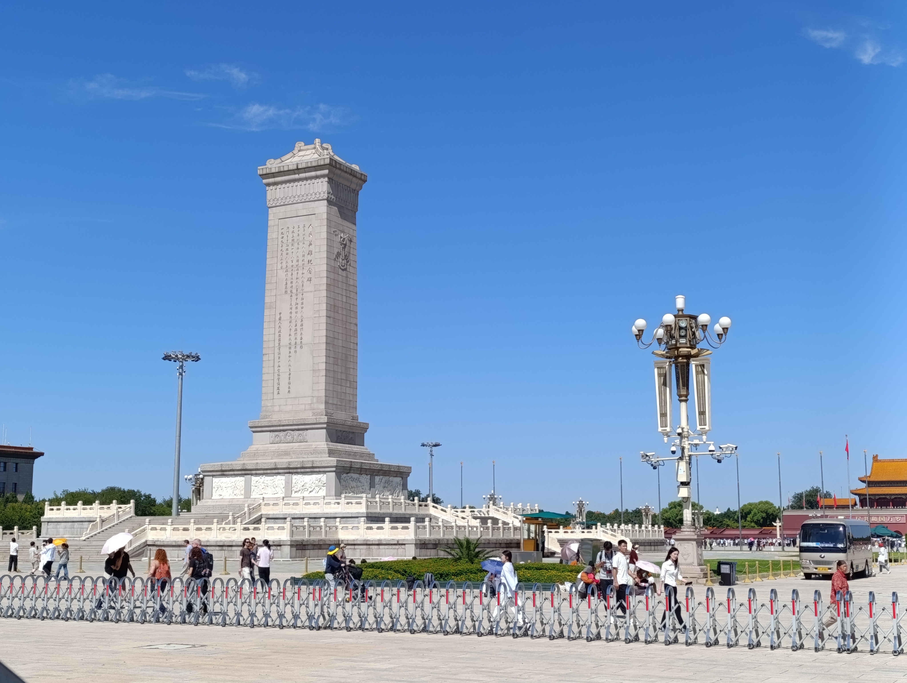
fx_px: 1207
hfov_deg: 41.2
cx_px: 454
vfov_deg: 31.6
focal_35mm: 46
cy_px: 342
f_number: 1.6
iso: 50
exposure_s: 1/977
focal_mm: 6.14
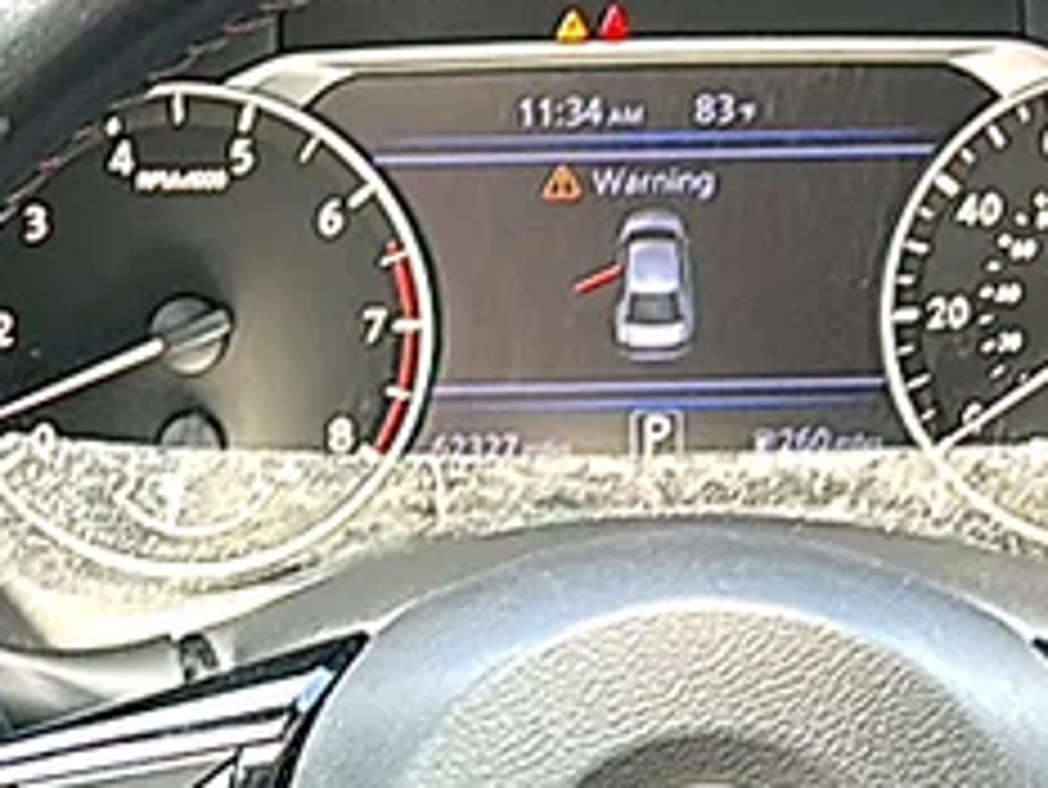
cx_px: 679
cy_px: 826
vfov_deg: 11.1
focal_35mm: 132
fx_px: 3998
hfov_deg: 14.9
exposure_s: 1/83
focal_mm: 6.86
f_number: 1.78
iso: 64
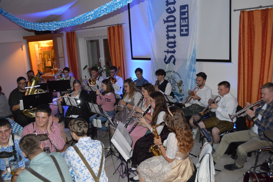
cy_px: 91
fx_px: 250
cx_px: 136
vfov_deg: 39.9
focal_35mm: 33
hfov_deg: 57.3
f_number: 3.8
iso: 3200
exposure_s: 1/60
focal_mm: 22
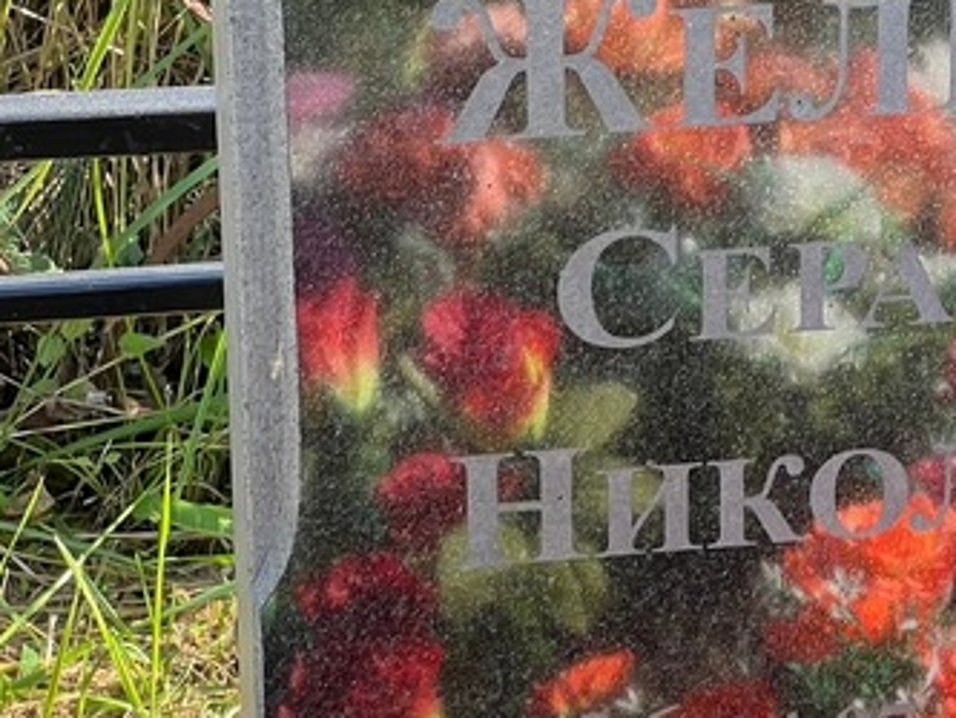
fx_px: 5111
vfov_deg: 8.0
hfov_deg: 10.5
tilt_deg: -26.5
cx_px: 1100
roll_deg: -0.6
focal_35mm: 185
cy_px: 345
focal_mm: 9
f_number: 2.8
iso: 40
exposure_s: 1/121
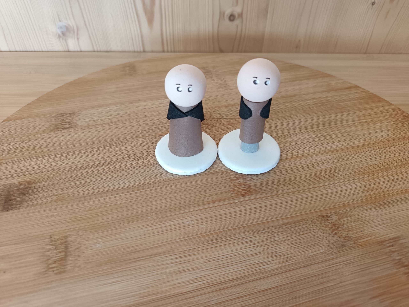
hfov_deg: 71.6
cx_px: 204
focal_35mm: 24
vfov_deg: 56.8
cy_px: 154
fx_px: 284
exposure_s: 1/120
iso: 460
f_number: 1.75
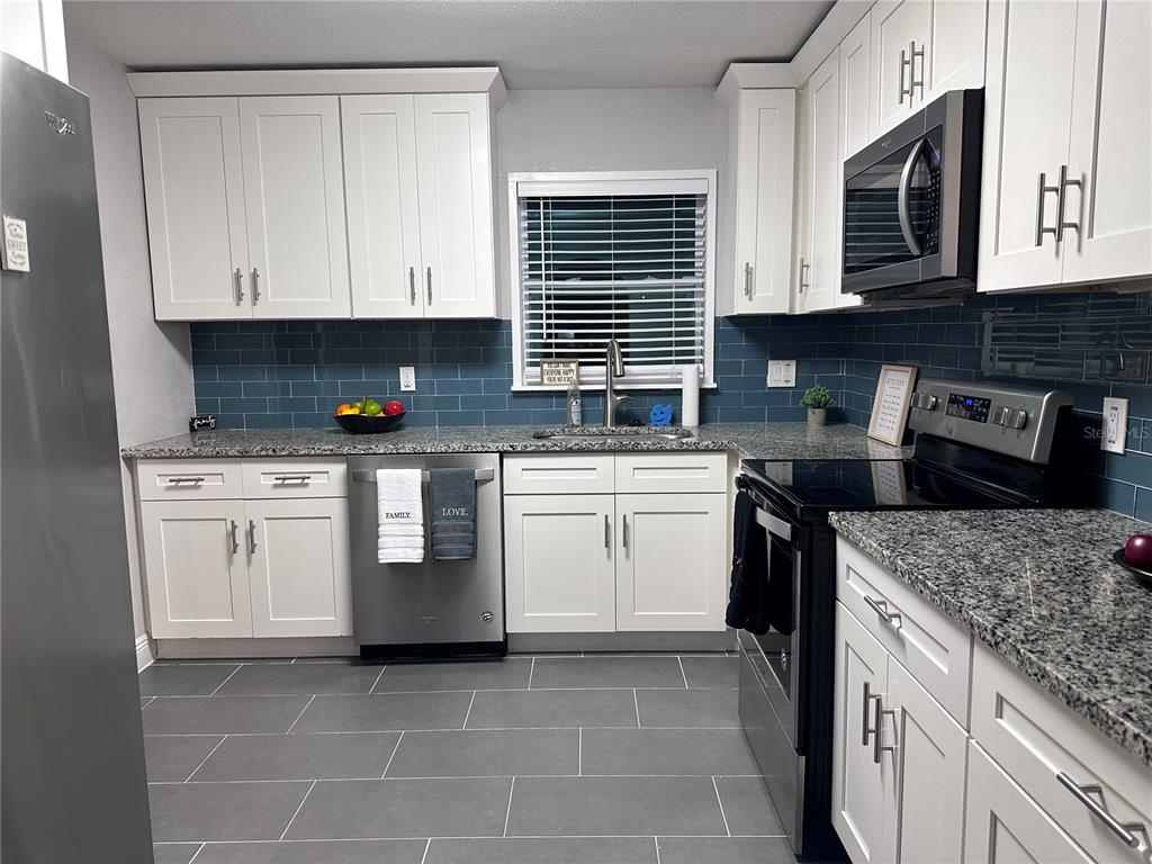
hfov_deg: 71.6
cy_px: 432
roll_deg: +0.9
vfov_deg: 56.8
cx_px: 576
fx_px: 799
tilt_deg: -6.0
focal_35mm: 24
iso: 160
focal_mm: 6.86
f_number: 1.78
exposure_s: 1/60
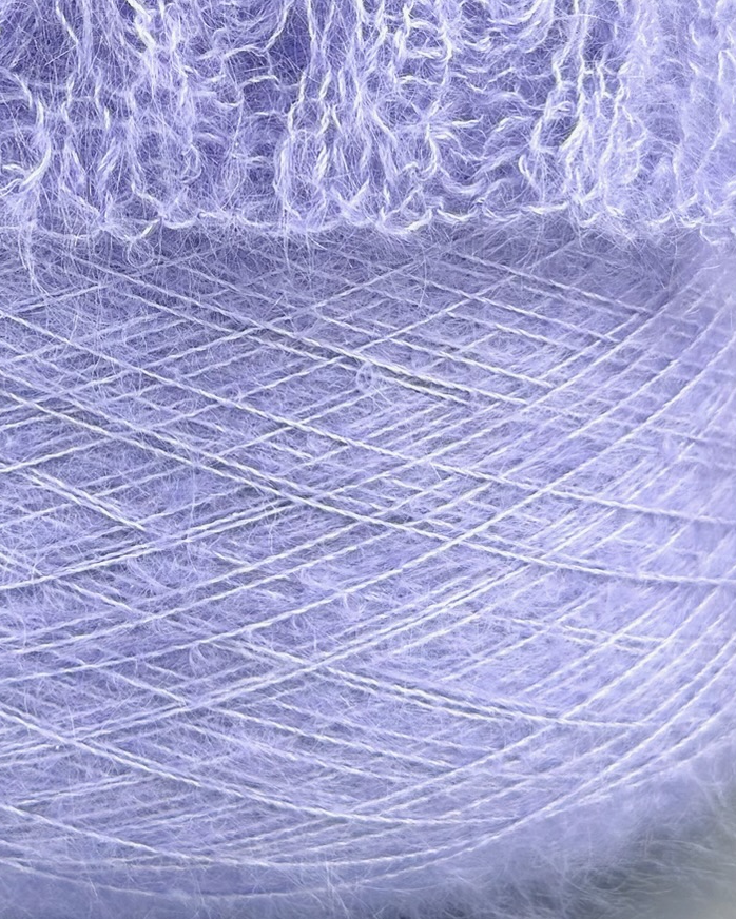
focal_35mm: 55
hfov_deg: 27.1
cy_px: 15
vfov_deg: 31.7
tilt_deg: -8.4
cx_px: 158
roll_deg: -0.8
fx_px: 1497
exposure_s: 1/755
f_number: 1.78
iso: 64
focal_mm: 6.76
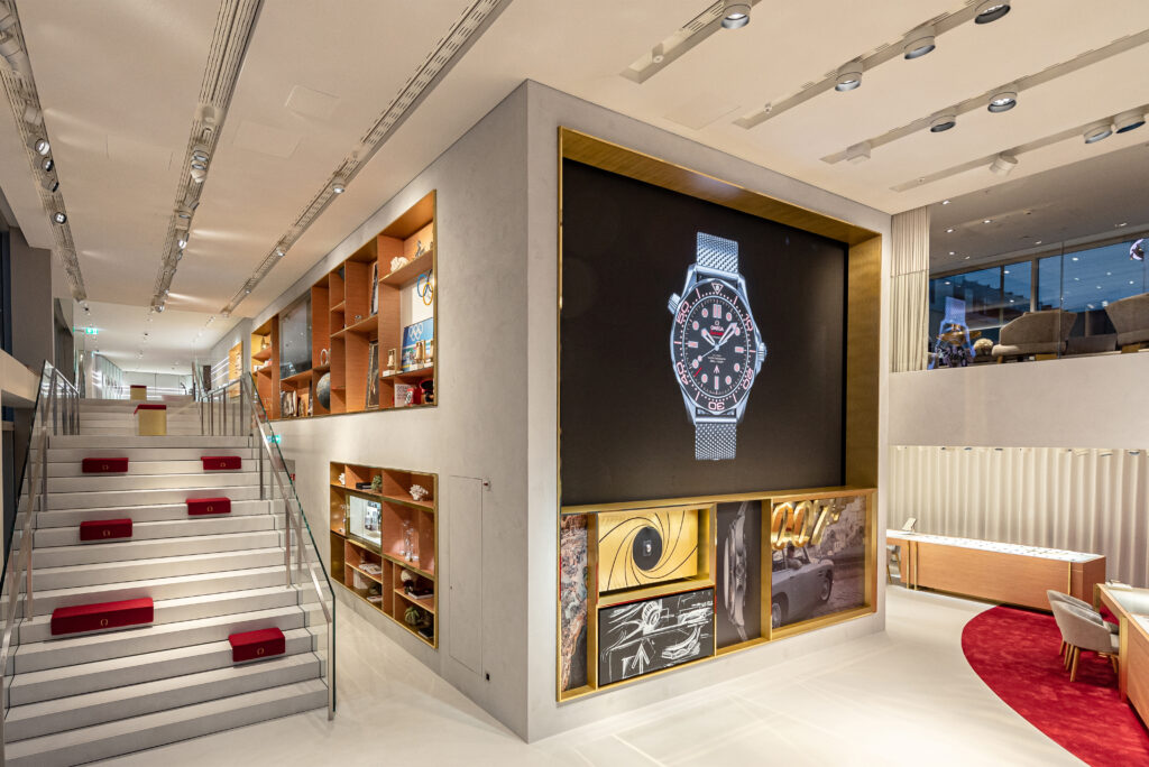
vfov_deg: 81.3
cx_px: 574
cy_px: 384
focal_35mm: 14
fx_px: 447
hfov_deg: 104.2
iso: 400
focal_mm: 14
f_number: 5.6
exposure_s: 1/100
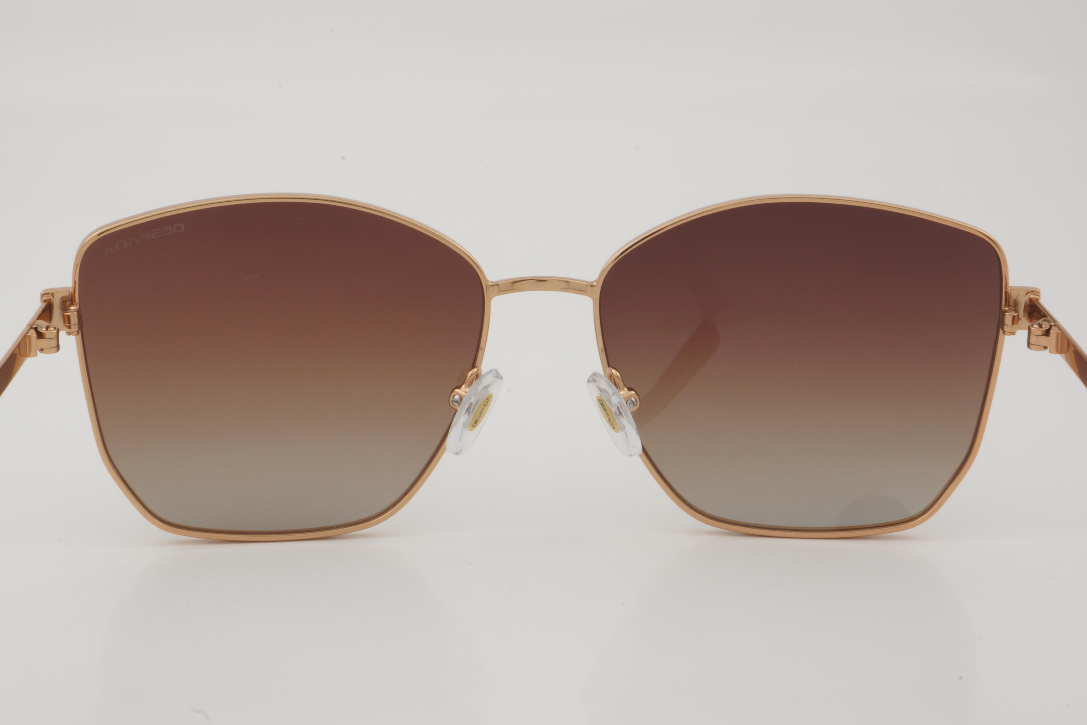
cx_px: 544
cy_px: 362
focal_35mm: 75
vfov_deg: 18.2
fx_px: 2264
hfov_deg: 27.0
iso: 100
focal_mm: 50
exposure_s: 1/3
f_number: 32
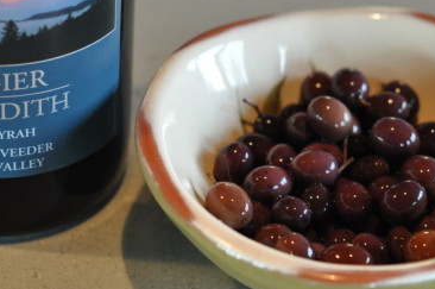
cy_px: 85
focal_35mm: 127
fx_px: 1533
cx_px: 189
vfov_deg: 10.7
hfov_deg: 16.1
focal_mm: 50
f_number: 3.2
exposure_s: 1/40
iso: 800
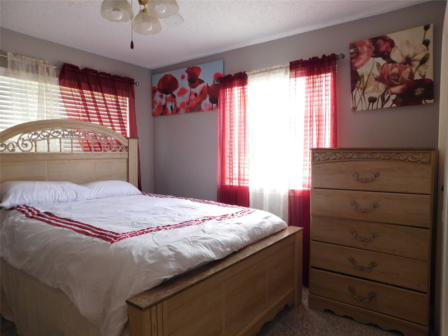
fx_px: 298
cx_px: 224
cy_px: 168
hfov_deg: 73.9
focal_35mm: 23
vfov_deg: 58.9
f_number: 3
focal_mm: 4
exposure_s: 1/30
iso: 250
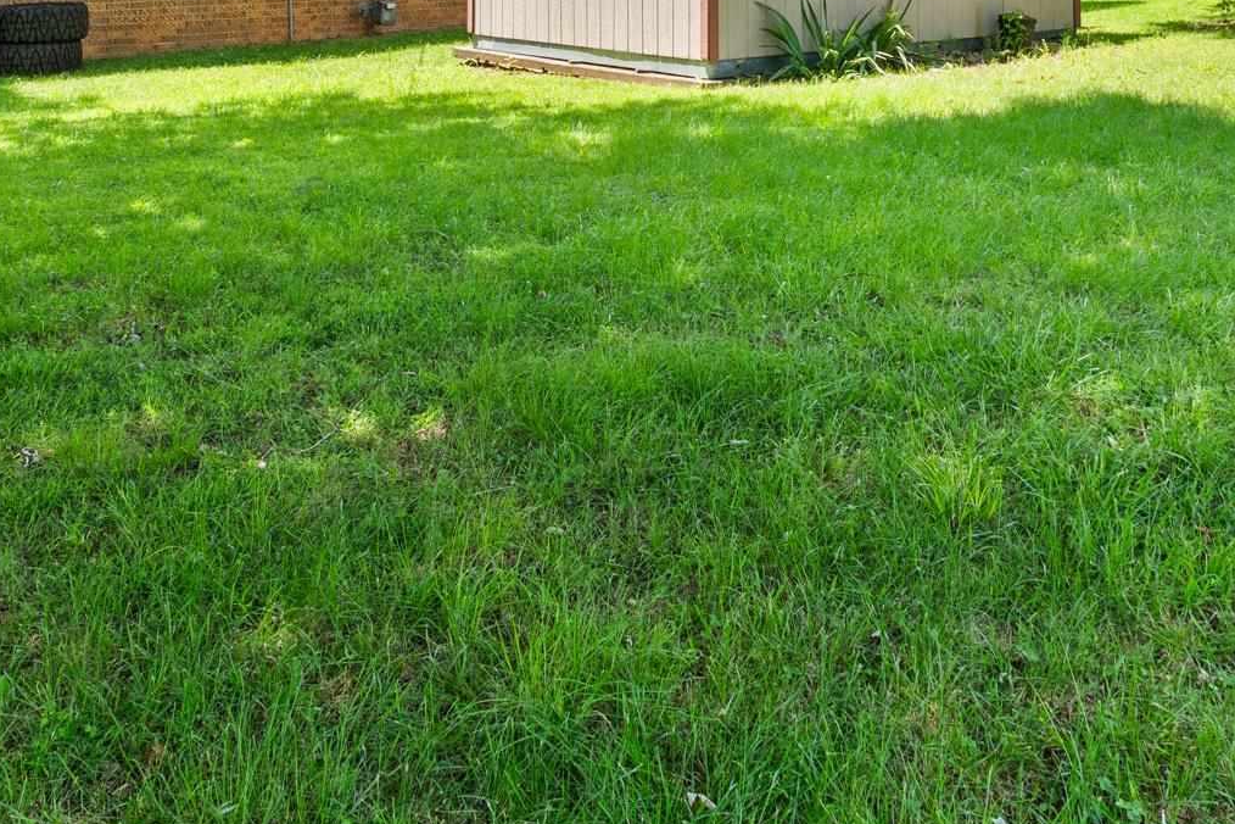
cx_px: 712
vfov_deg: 30.5
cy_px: -96
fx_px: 1333
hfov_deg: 49.5
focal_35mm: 39
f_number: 7.1
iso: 400
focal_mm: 10.5
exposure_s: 1/100
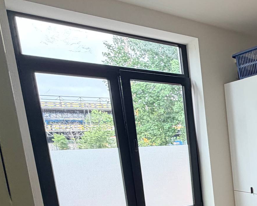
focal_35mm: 40
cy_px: 185
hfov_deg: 34.1
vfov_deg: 35.2
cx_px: 327
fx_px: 304
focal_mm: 2.22
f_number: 2.2
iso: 100
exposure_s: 1/121
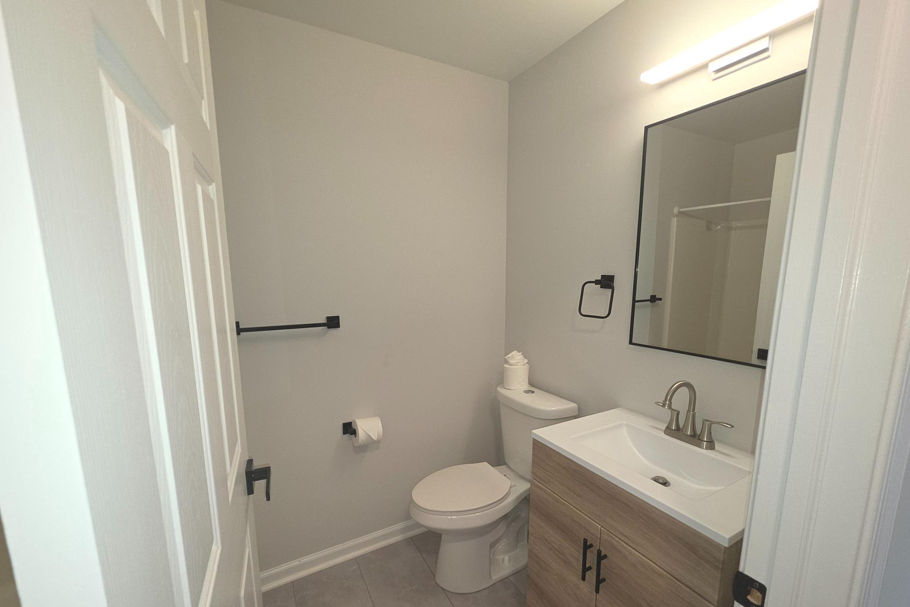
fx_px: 354
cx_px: 443
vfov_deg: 80.9
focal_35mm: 14
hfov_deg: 104.2
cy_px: 336
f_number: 1.9
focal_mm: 2.2
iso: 50
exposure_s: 1/60
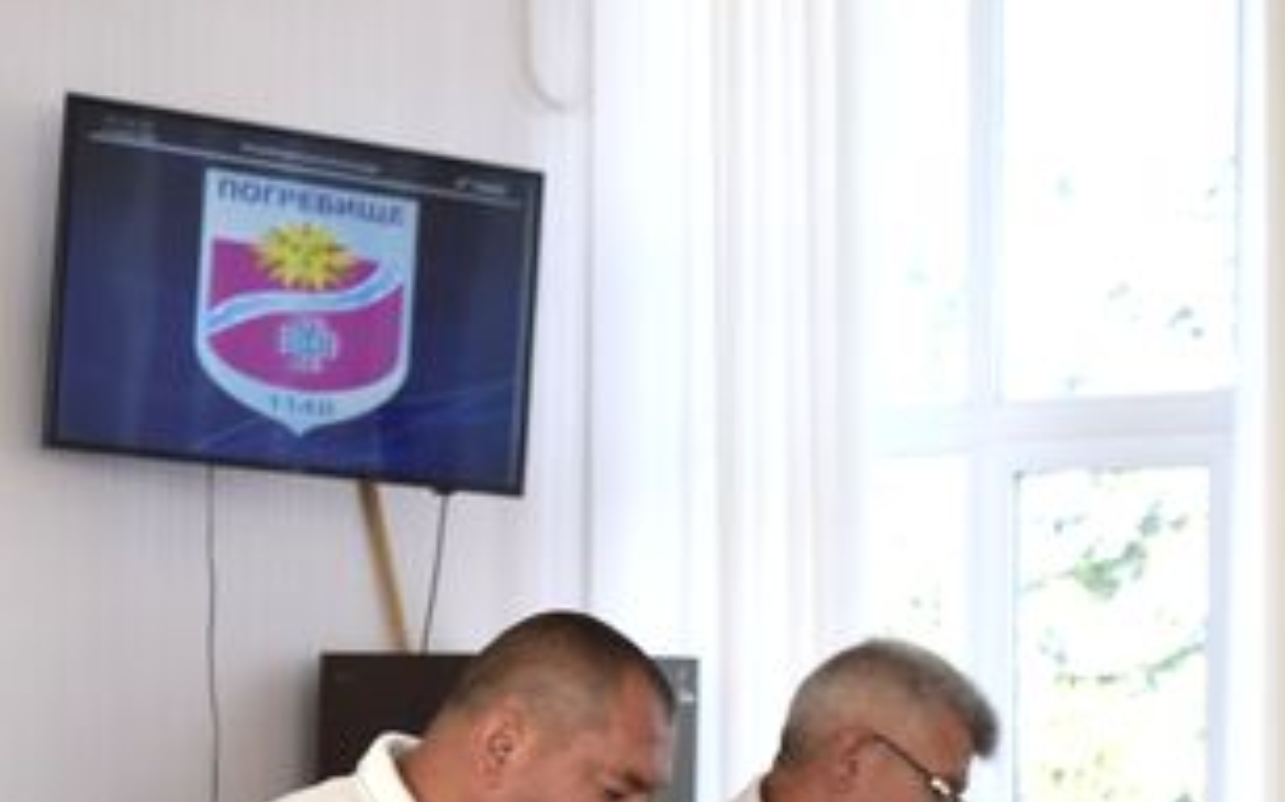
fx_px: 3545
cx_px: -38
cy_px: 802
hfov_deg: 19.9
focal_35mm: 101
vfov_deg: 12.8
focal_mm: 27
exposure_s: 1/160
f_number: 6.3
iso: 400
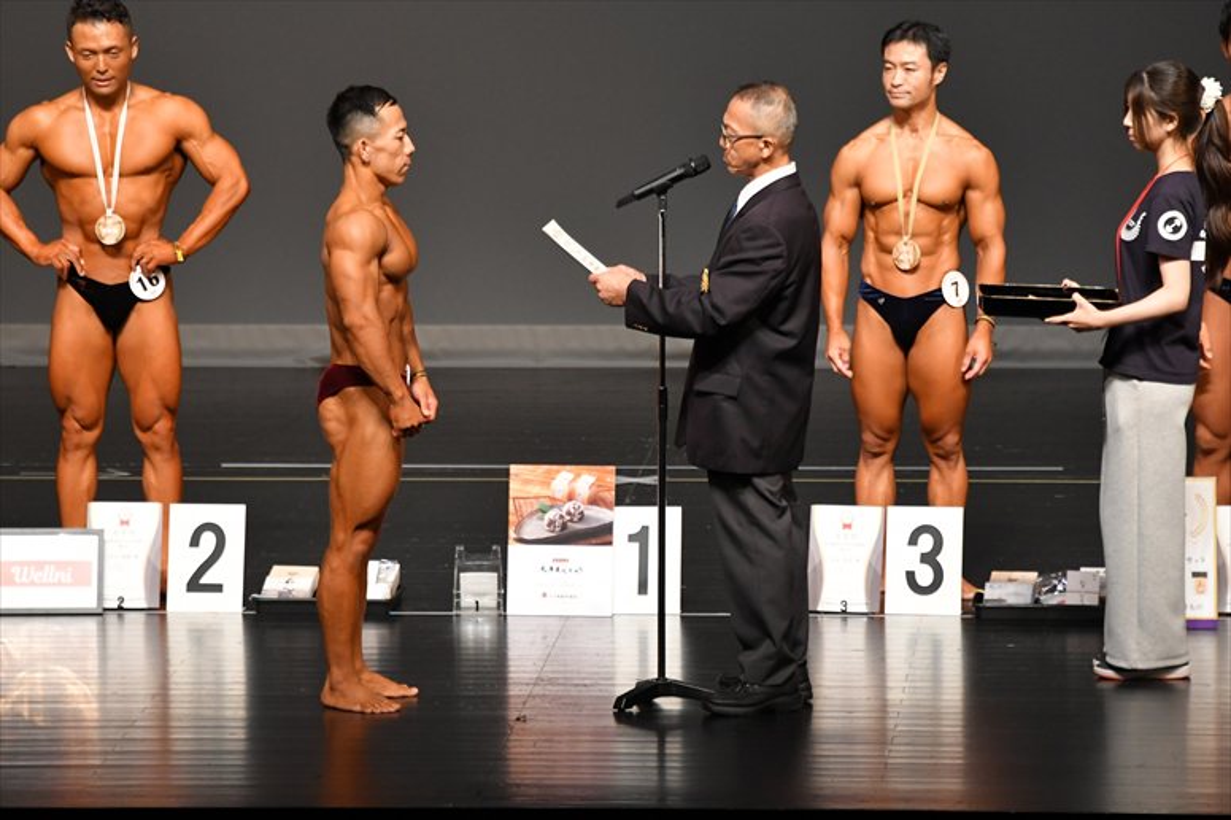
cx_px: 616
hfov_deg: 7.2
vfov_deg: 4.8
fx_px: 9741
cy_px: 410
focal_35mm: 285
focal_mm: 190
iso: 2500
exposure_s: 1/400
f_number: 5.6
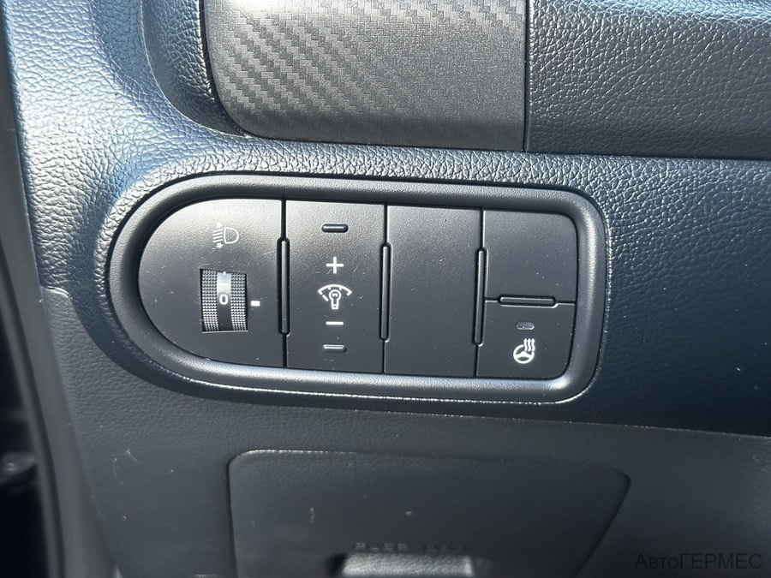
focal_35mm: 48
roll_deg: -1.6
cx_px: 386
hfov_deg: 39.7
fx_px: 1069
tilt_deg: -17.0
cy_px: 289
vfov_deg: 30.3
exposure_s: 1/41
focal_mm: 6.86
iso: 250
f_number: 1.78
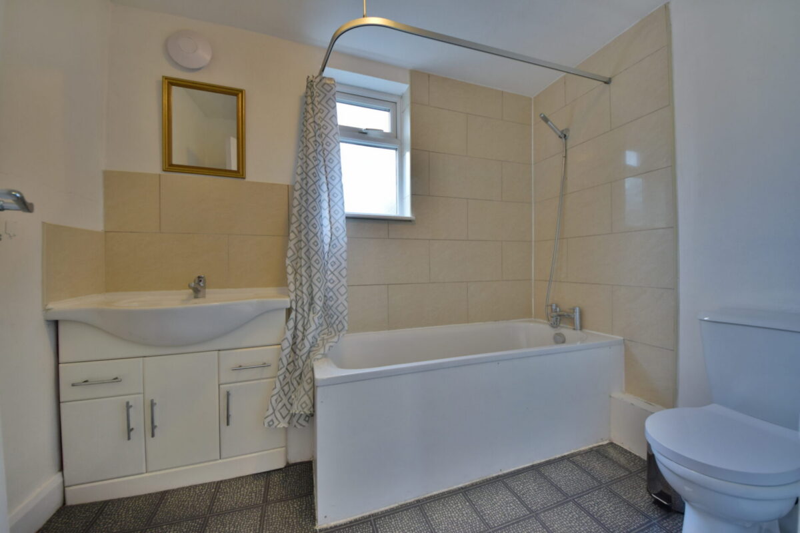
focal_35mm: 12
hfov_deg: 112.6
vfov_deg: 90.0
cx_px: 400
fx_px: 267
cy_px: 266
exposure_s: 1/40
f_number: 4.5
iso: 400
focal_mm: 8
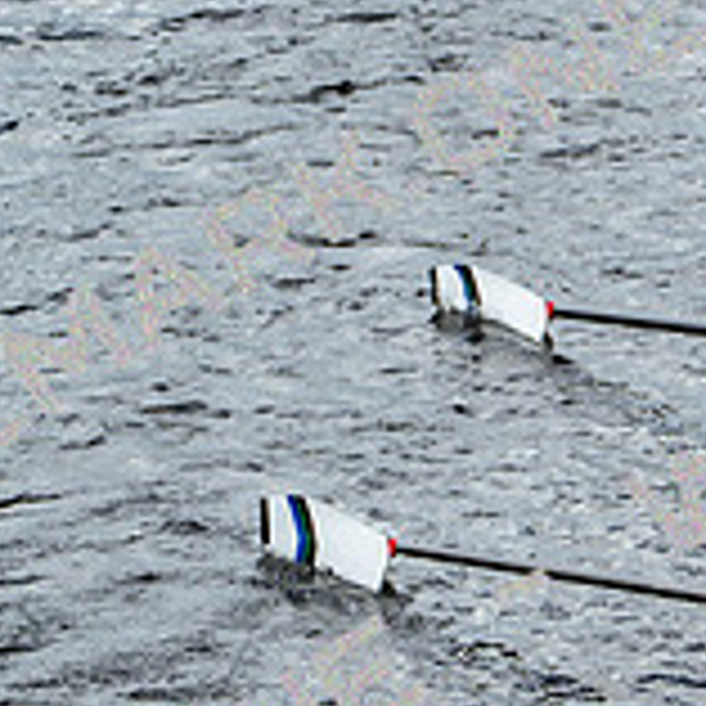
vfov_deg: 1.8
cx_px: 1178
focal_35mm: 958
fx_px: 22105
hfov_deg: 1.8
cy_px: 564
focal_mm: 306
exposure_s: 1/1250
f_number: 6.3
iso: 640
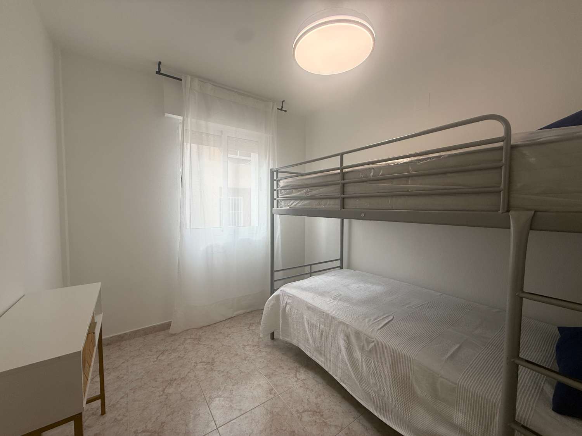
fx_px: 235
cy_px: 218
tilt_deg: -2.7
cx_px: 291
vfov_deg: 85.7
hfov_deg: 102.1
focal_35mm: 14
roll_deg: -0.4
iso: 50
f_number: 2.2
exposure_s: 1/370
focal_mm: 2.22
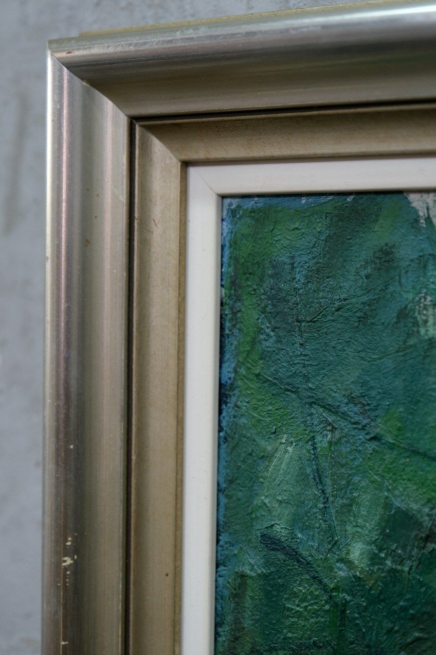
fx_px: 1326
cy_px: 328
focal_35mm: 73
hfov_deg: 18.7
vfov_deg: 27.7
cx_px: 218
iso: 1250
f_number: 4
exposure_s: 1/75
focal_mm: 48.5
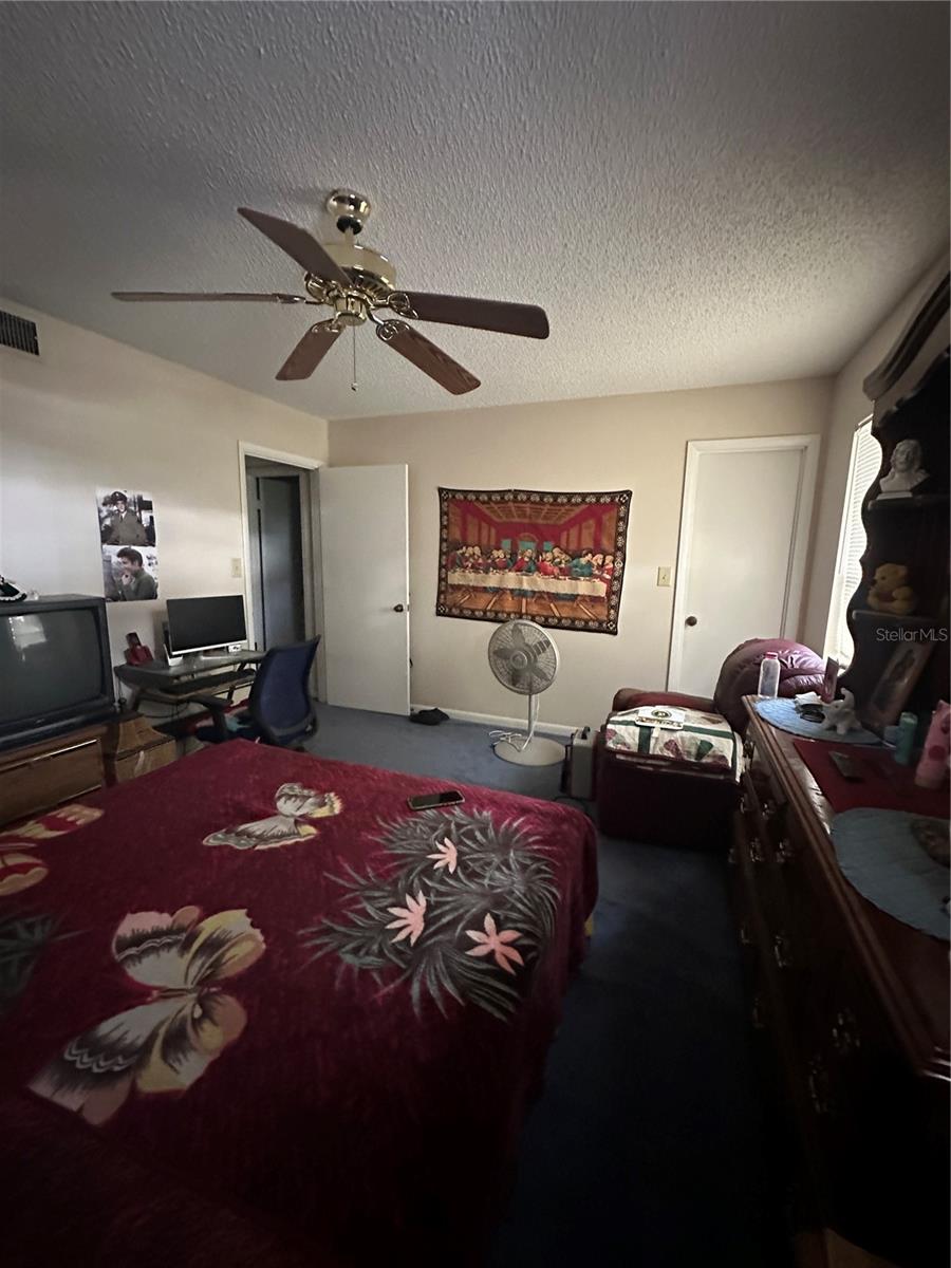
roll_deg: -1.0
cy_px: 634
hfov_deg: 85.7
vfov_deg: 102.1
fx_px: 513
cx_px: 476
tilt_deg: -7.3
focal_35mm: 14
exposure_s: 1/35
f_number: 2.2
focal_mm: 2.22
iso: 1250
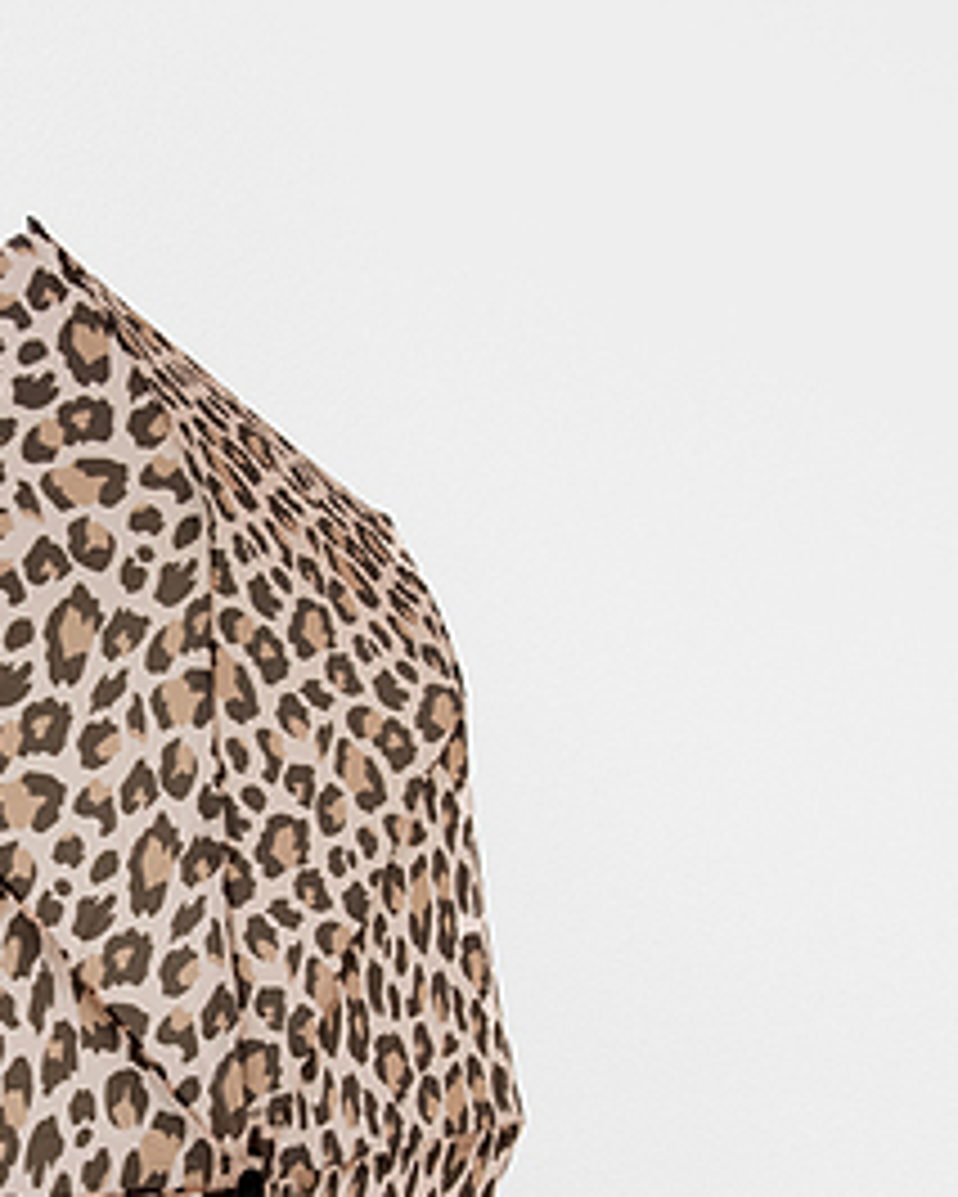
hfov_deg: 14.2
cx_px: -27
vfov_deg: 17.9
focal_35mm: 107
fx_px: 3790
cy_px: 812
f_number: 8
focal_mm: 35
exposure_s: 1/400
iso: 1600
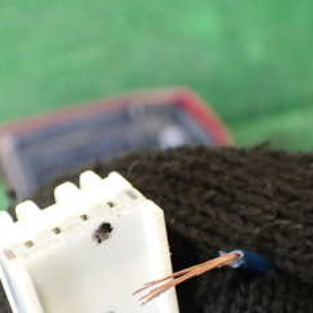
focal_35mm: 67
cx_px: 116
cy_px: 251
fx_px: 685
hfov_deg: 25.6
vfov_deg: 25.3
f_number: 2.3
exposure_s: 1/125
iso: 250
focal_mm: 5.4
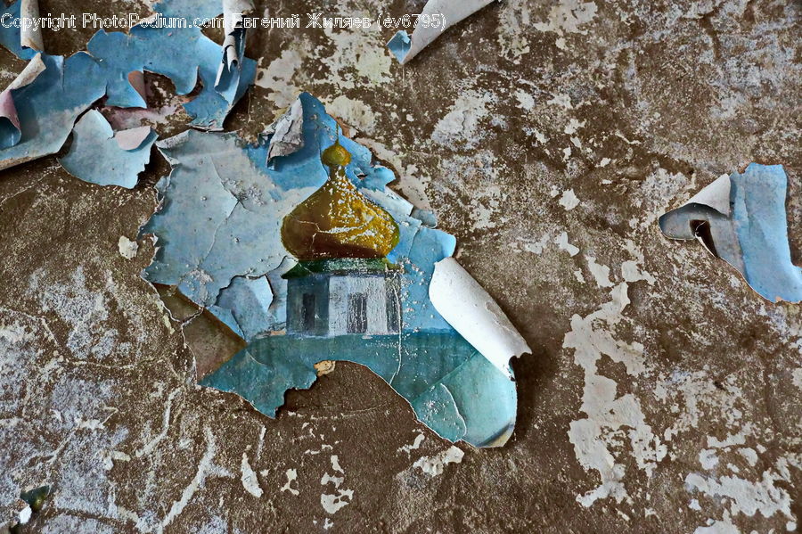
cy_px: 267
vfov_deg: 29.8
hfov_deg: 43.6
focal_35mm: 45
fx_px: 1002
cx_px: 401
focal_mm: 30
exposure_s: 1/125
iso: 1600
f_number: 4
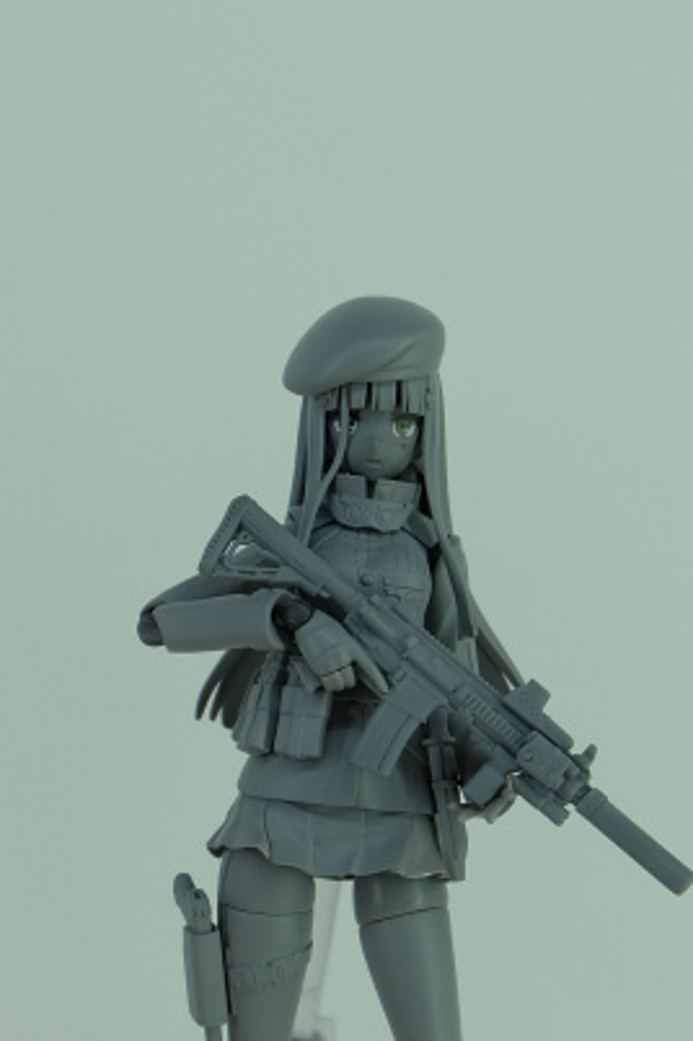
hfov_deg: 9.2
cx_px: 340
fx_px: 4309
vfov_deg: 13.7
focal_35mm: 149
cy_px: 752
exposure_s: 1/125
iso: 500
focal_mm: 50
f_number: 5.6
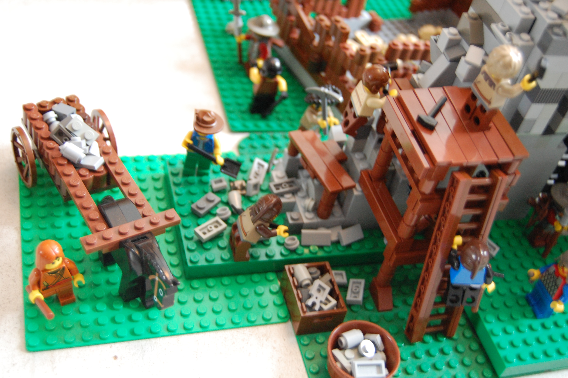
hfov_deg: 41.1
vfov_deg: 28.0
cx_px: 284
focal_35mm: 48
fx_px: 757
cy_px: 189
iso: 1000
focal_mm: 32
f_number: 4.5
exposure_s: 1/8
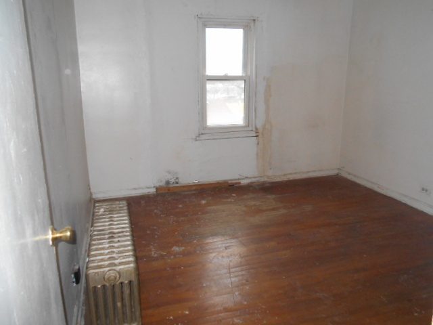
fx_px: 325
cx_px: 216
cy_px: 162
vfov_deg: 53.1
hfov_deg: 67.3
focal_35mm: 26
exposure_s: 1/25
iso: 280
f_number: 3.2
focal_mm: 4.6
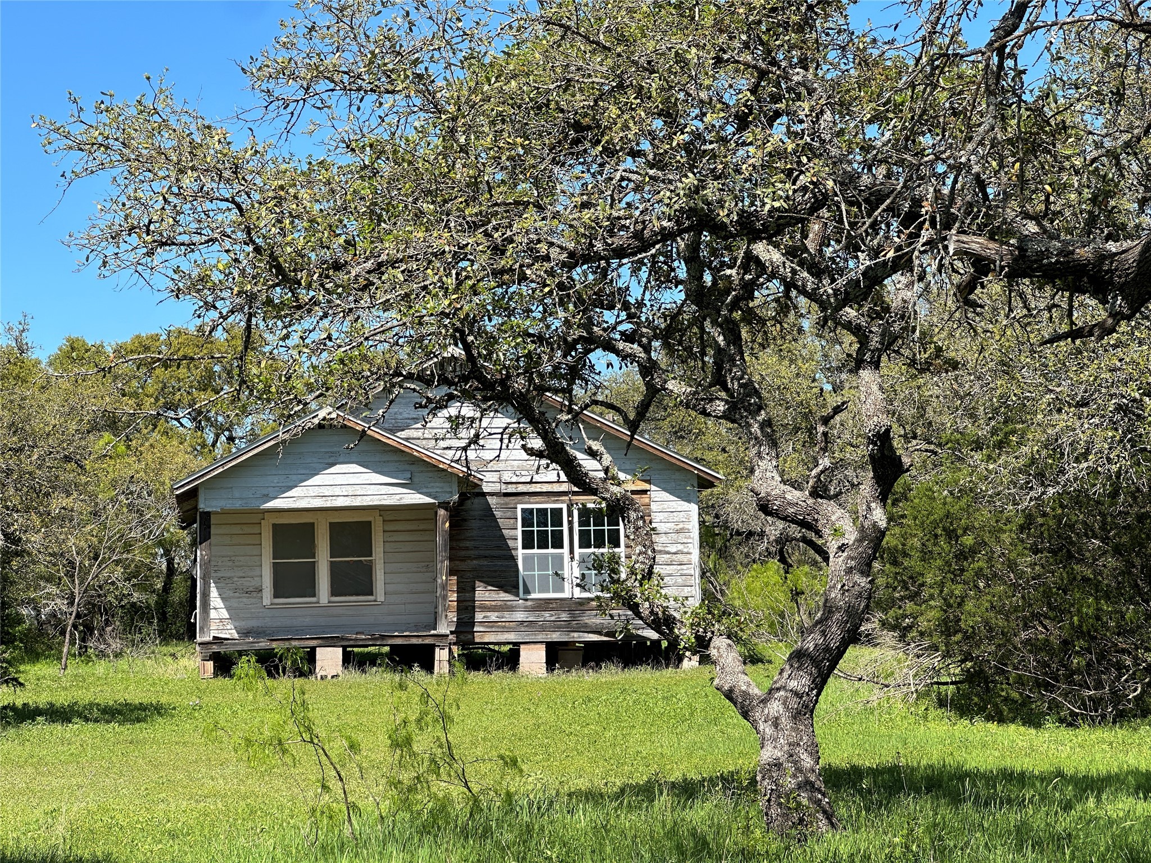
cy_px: 432
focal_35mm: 77
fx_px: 2560
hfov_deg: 25.3
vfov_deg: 19.1
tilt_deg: +5.3
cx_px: 576
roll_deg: +0.7
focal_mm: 9
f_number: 2.8
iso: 32
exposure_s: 1/415
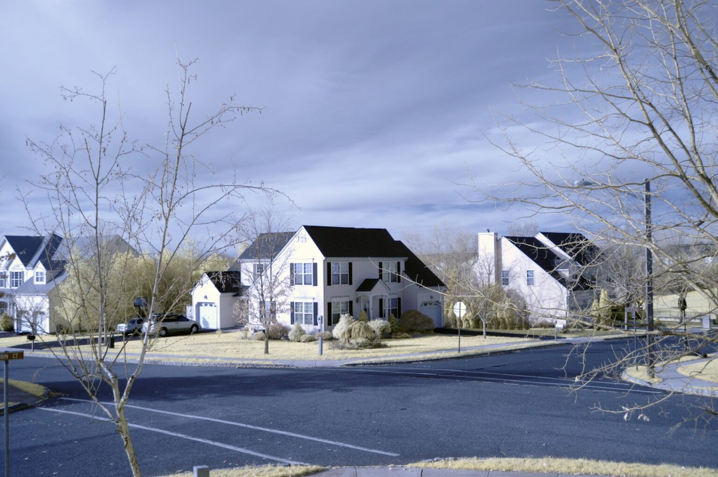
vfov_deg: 34.1
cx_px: 359
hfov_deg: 49.6
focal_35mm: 39
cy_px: 238
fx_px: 777
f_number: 5.6
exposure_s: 1/640
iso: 400
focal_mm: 26
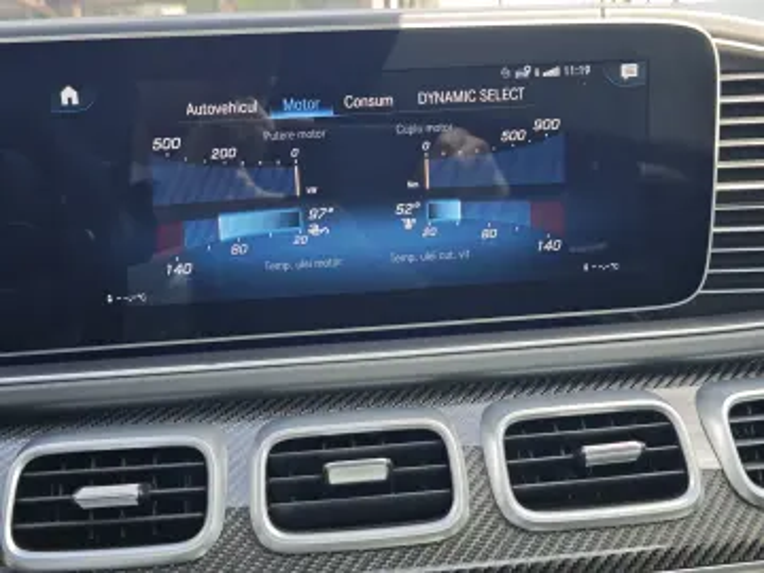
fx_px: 772
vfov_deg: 40.7
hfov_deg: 52.6
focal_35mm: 35
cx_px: 382
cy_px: 286
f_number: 1.4
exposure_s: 1/231
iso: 50
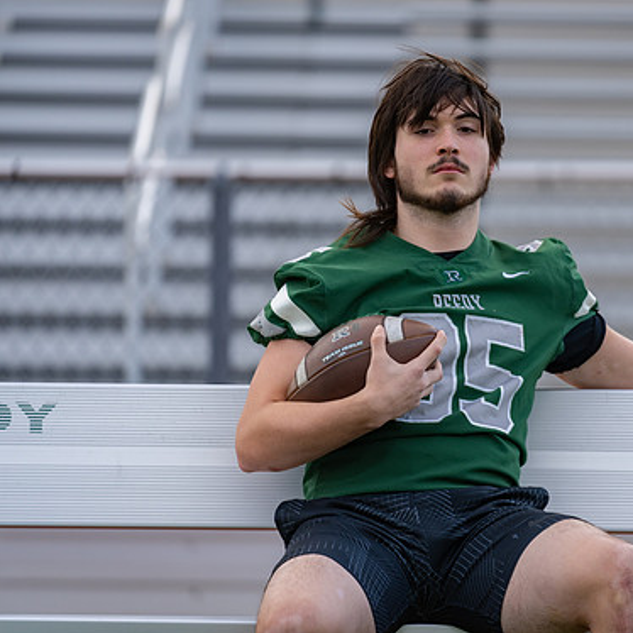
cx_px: 494
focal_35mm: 266
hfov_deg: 6.6
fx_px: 5503
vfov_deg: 6.6
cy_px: 296
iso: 125
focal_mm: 195
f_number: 2.8
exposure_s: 1/400
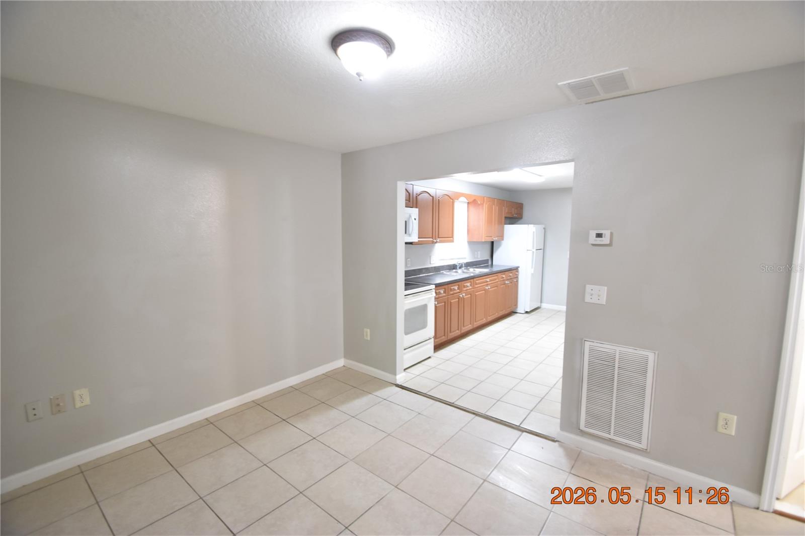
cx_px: 402
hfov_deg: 100.4
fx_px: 335
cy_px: 268
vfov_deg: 77.3
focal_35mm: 15
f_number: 3.5
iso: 800
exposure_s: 1/10
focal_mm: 10
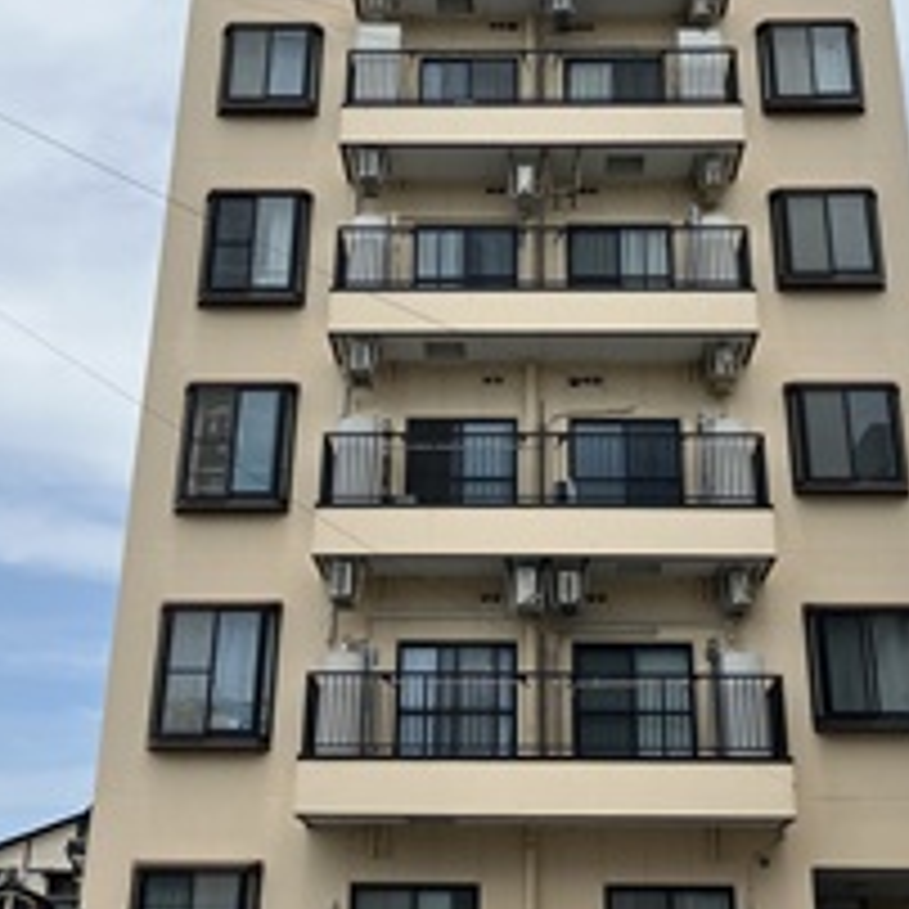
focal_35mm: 49
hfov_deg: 34.6
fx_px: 1456
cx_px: 508
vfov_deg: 34.4
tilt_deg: +26.5
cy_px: 308
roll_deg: -0.2
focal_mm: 3.99
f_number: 1.8
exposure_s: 1/2857
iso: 32
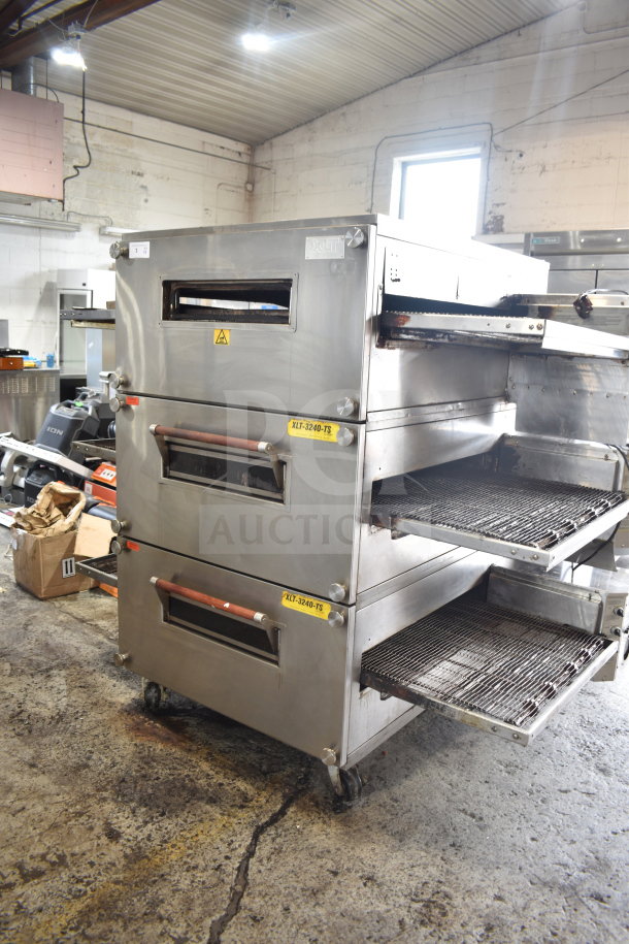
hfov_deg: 47.9
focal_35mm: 27
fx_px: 708
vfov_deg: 67.4
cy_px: 472
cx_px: 314
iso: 220
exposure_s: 1/30
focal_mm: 18
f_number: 3.5
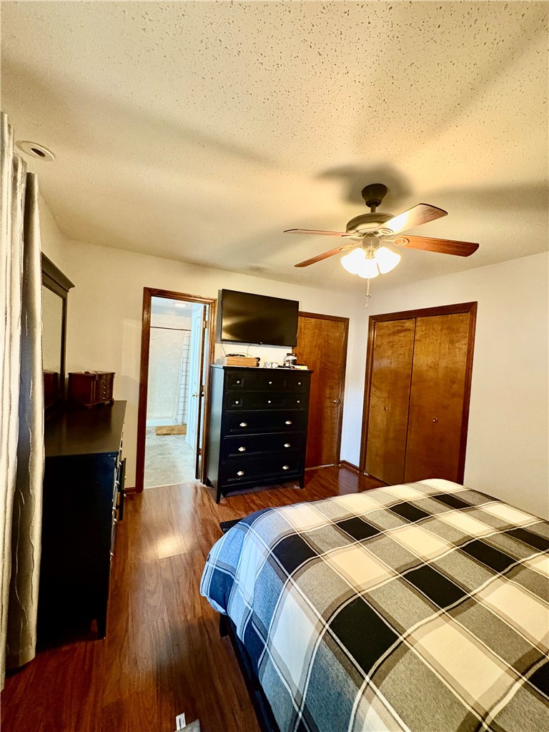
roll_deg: -2.8
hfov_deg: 85.7
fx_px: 296
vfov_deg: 102.1
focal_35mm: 14
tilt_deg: -1.6
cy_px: 366
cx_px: 274
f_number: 2.2
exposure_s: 1/40
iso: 800
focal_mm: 2.22
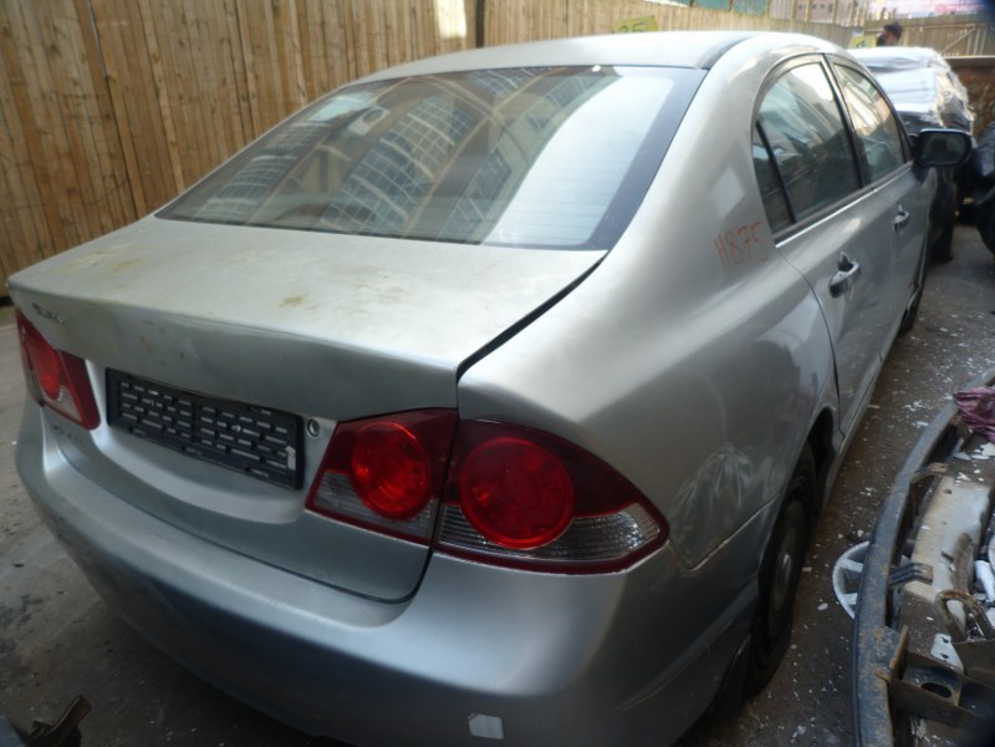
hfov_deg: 69.4
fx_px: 719
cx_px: 498
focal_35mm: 25
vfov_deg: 54.9
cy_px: 374
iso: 80
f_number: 2.8
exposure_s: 1/100
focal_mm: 4.5
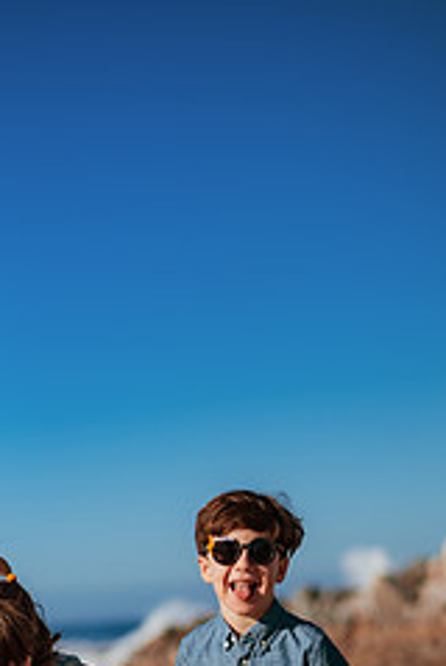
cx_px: 237
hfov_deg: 12.6
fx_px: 2020
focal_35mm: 109
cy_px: 610
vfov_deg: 18.4
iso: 50
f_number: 2
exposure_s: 1/8000
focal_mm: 58
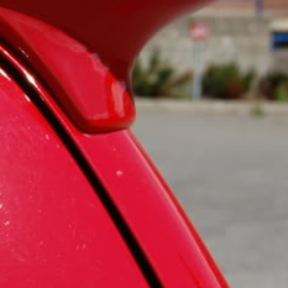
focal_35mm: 201
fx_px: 1892
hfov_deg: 8.6
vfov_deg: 8.7
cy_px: 153
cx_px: -111
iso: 200
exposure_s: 1/400
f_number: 11
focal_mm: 46
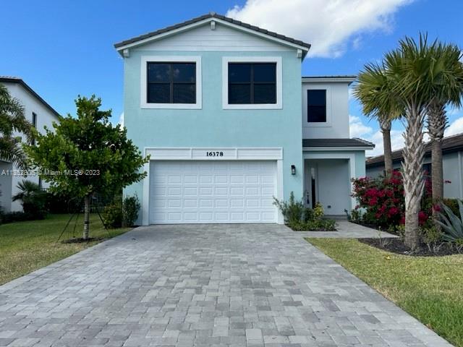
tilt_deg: +3.2
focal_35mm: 24
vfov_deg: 56.8
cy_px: 174
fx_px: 321
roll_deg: -0.1
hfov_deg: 71.6
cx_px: 232
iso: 80
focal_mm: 6.86
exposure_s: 1/4184
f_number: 1.78
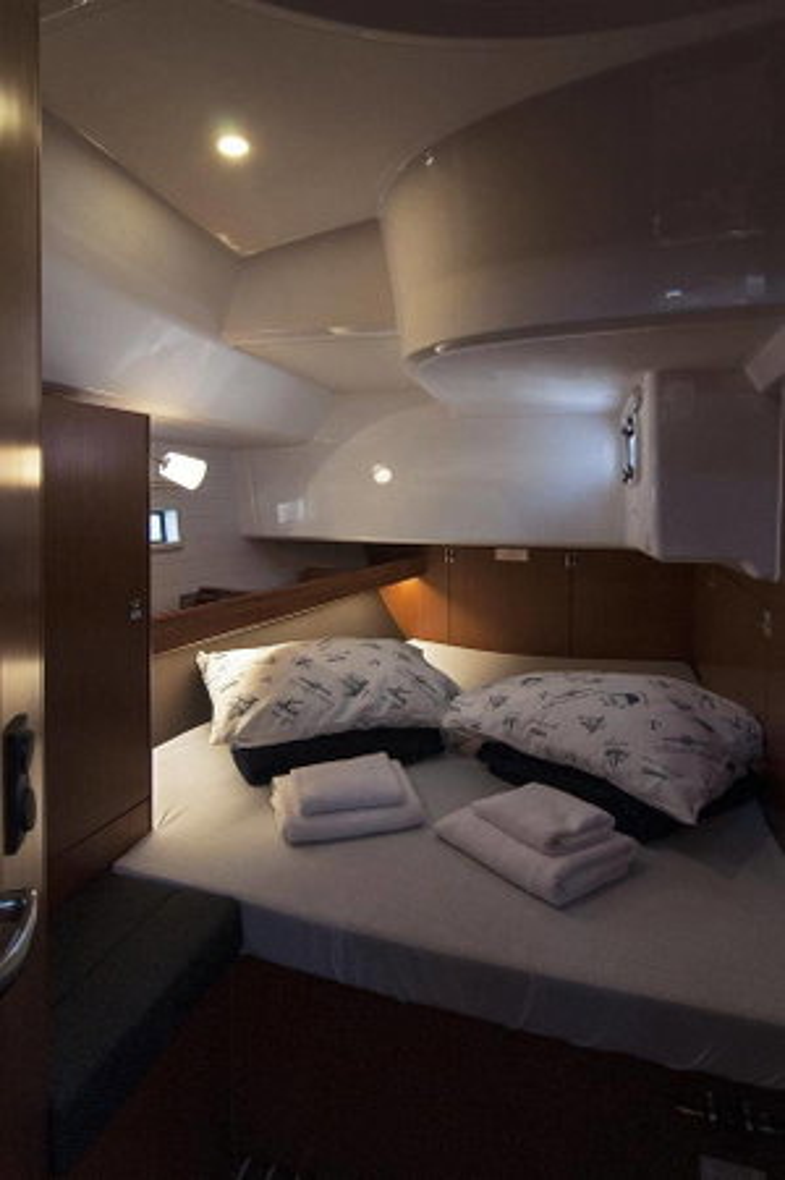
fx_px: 590
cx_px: 392
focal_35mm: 18
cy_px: 590
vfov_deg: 90.0
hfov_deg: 67.3
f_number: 5.6
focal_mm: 12
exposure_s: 1/80
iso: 1000
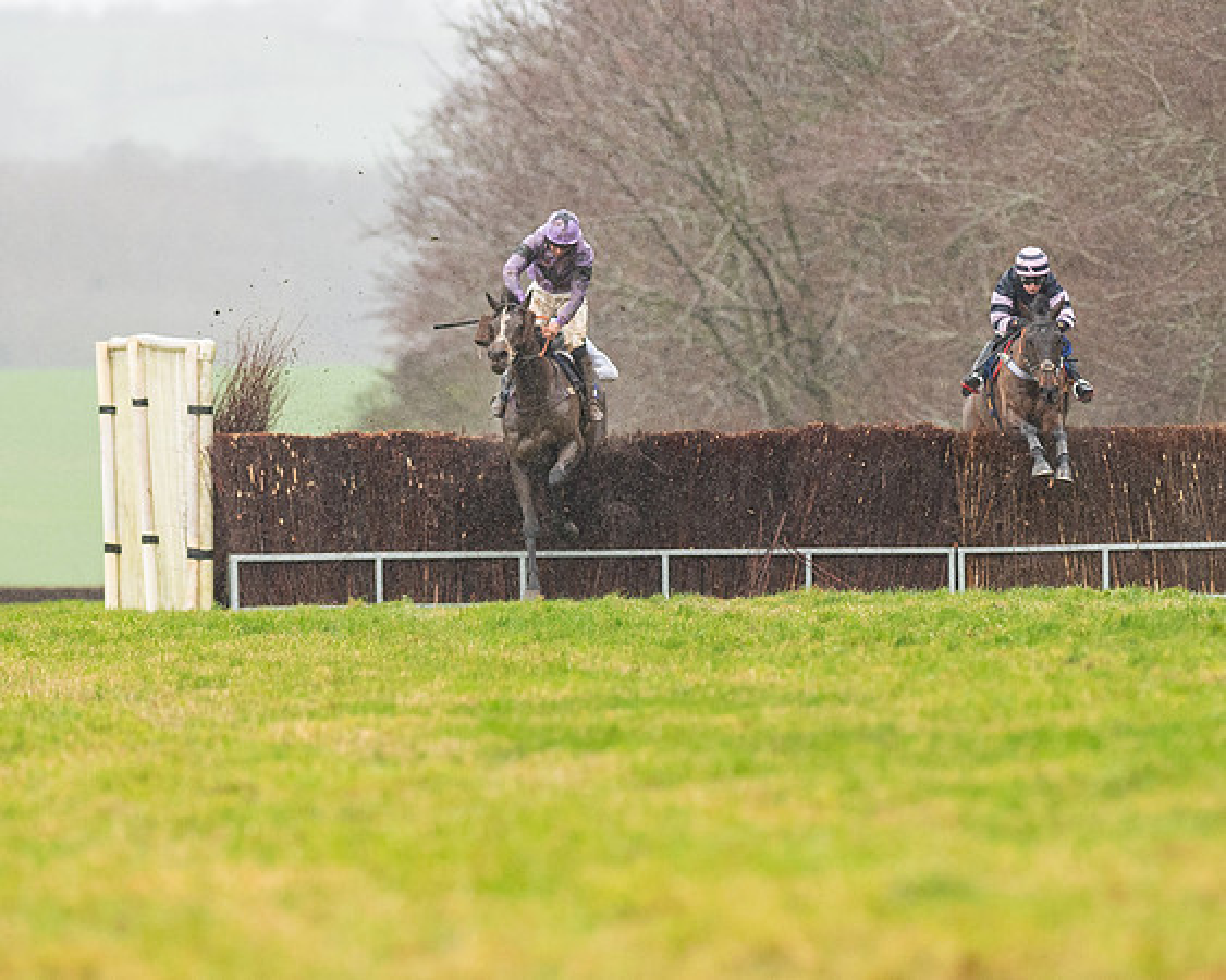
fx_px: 23006
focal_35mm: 634
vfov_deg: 2.4
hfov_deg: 3.1
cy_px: 432
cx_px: 731
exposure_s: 1/1000
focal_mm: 300
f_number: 5
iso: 1000
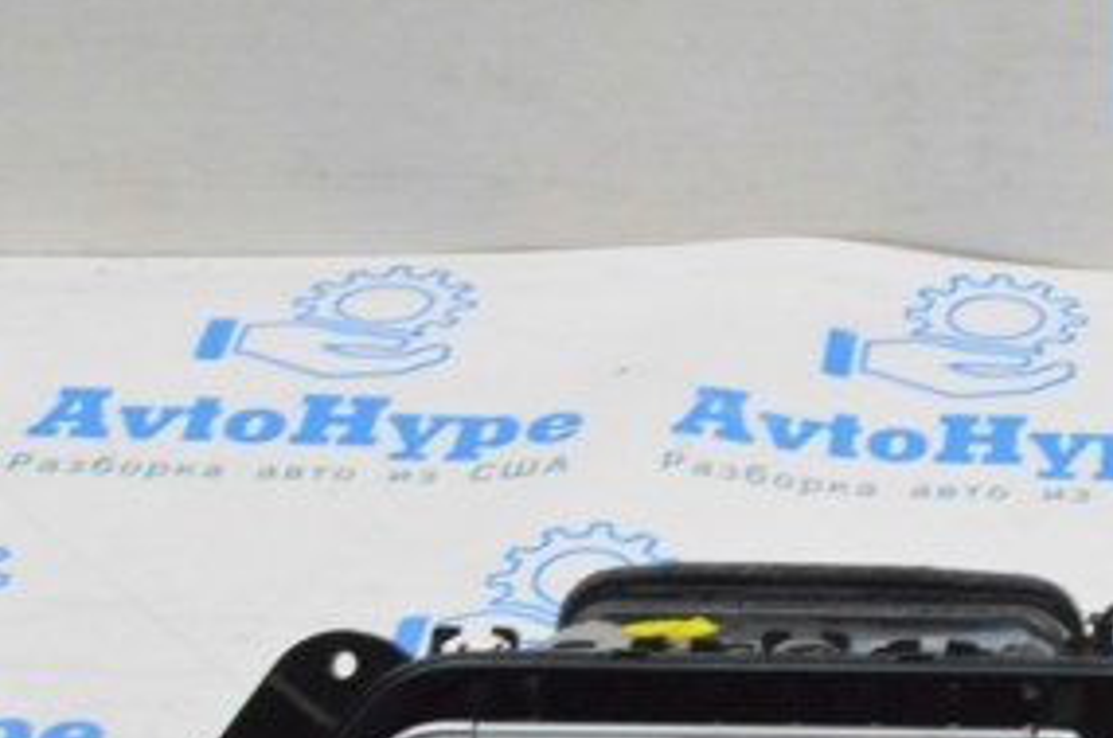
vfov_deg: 10.6
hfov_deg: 15.6
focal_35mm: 128
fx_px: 3951
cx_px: 1246
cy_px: 744
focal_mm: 38
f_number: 20
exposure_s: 1/20
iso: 6400
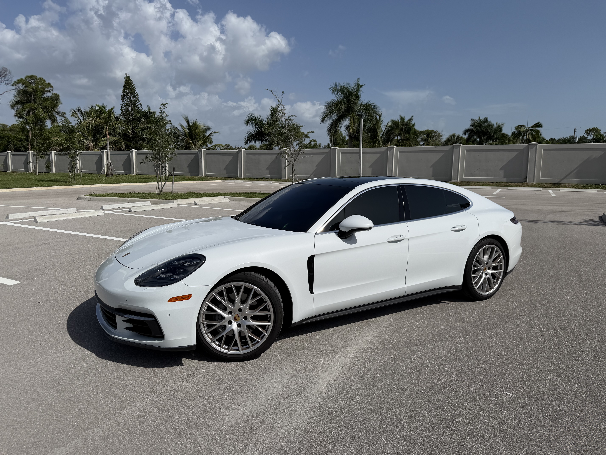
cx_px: 303
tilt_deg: -8.5
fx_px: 420
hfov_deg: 71.6
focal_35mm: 24
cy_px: 228
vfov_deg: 56.8
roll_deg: +0.0
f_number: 1.78
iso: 80
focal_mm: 6.76
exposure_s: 1/11905
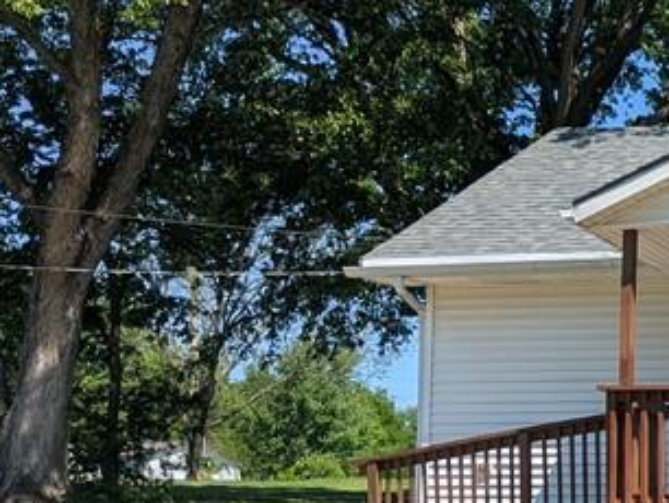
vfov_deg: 18.1
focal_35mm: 80
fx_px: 1547
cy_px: 486
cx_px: 887
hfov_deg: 21.8
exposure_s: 1/1572
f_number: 1.85
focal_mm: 6.81
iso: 37
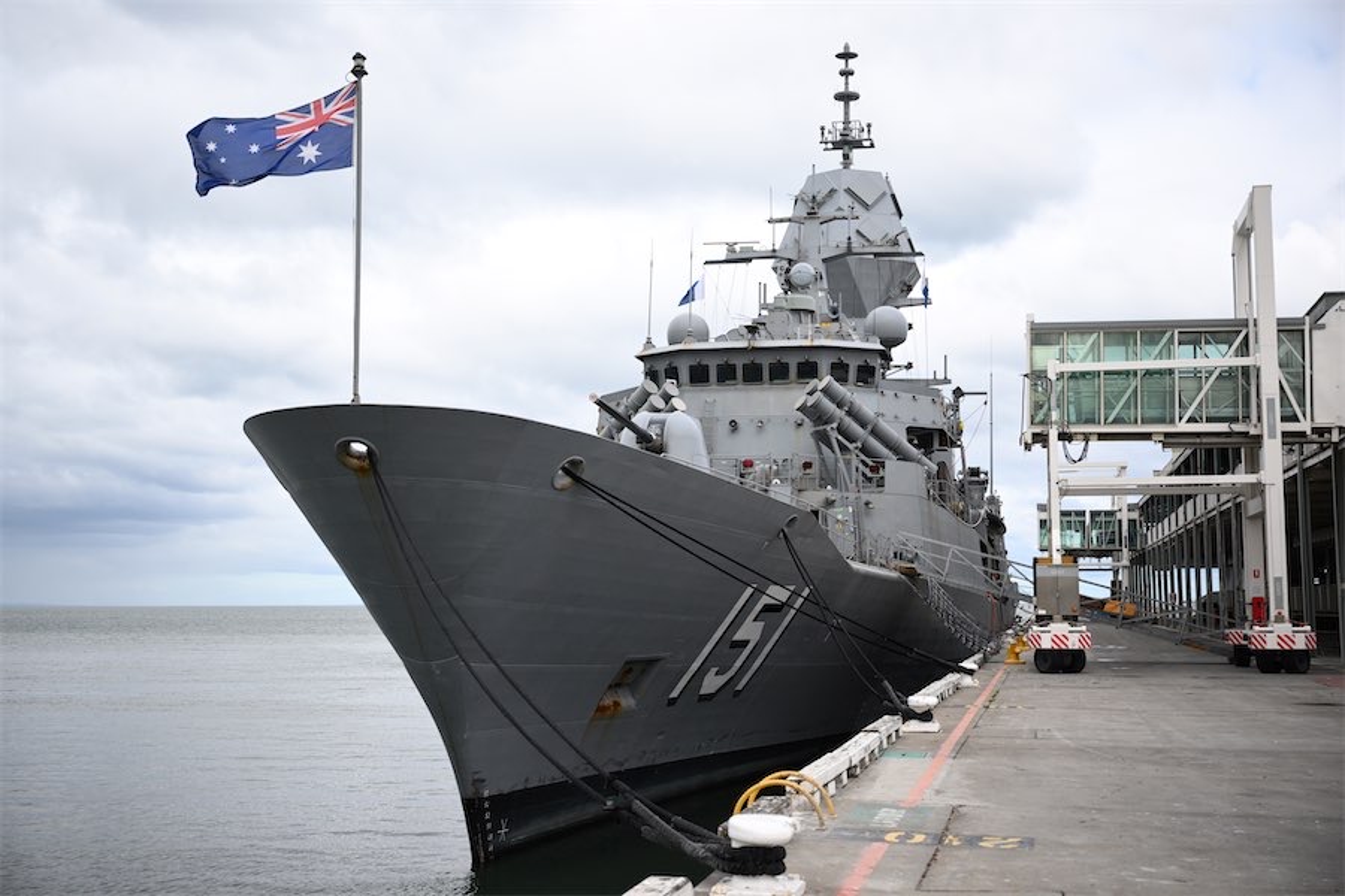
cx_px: 672
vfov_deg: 32.6
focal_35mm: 41
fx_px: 1532
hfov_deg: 47.4
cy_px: 448
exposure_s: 1/8000
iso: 640
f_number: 2.8
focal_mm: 41
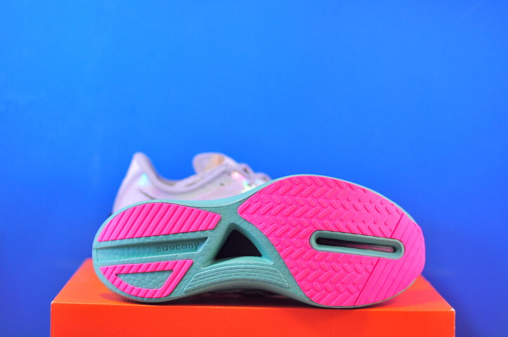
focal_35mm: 75
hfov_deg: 27.0
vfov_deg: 18.1
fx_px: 1057
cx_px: 254
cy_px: 168
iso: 250
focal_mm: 50
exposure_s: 1/320
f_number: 2
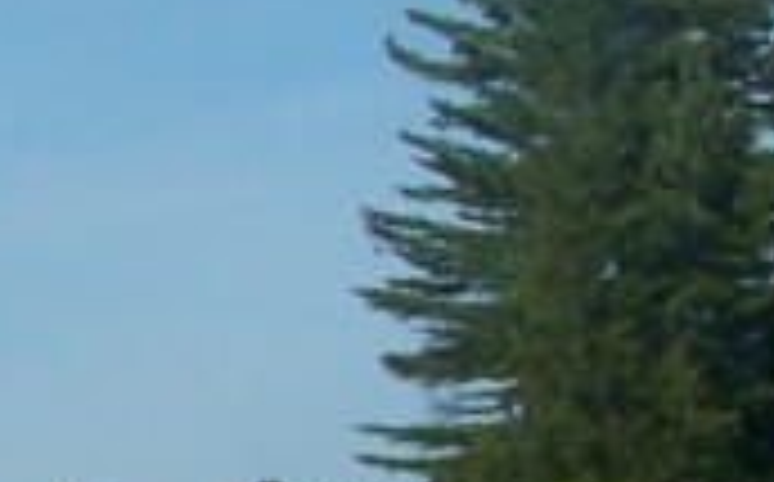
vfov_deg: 5.4
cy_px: 405
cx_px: -1030
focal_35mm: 240
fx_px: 5056
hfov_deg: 8.1
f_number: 5.6
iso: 80
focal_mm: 6.3
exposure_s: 1/500
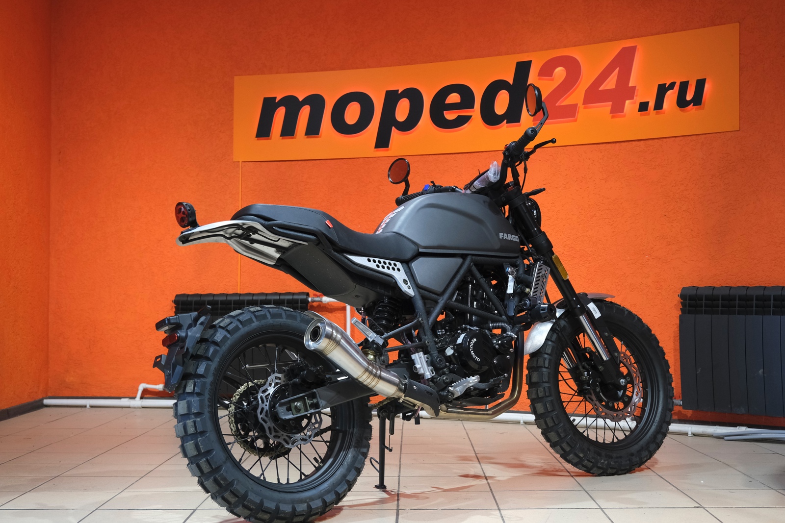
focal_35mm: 46
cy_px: 262
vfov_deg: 29.2
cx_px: 392
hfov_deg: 42.7
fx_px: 1003
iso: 1600
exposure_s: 1/100
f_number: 4
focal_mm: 30.8
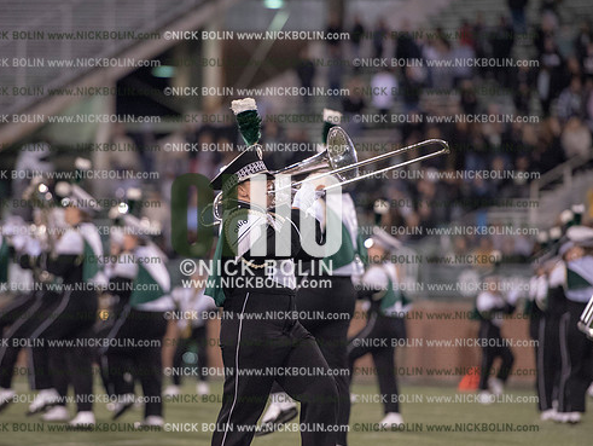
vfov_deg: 6.6
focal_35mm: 227
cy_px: 231
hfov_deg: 8.7
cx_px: 256
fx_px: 3892
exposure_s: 1/1250
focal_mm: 200
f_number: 3.2
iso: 5000
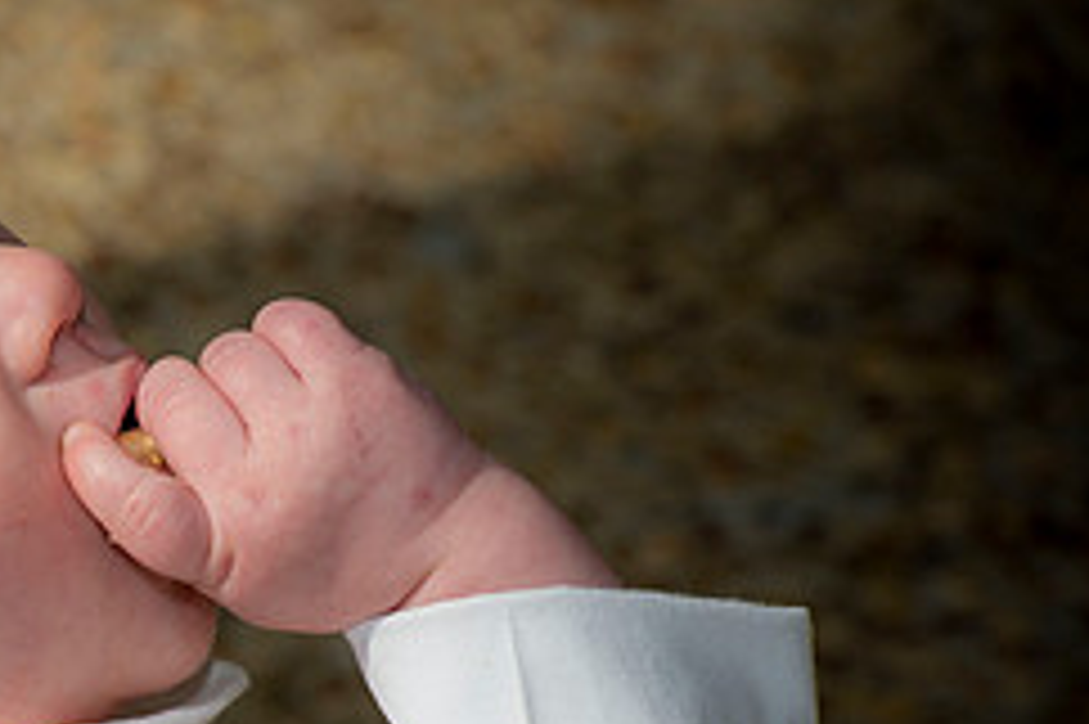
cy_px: 684
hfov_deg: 4.3
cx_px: -180
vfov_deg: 2.9
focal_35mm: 479
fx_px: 14479
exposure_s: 1/200
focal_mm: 200
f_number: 8
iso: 50
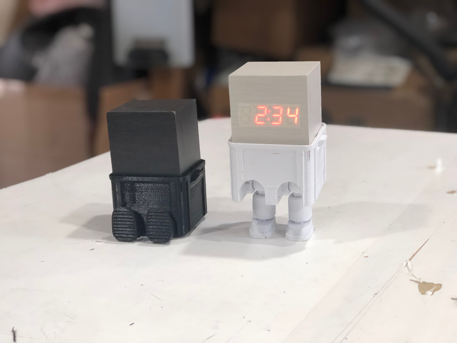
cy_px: 172
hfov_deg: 33.8
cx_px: 228
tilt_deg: -15.7
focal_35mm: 57
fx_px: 753
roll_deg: +1.7
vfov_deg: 25.7
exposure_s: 1/30
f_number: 2.8
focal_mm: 6.6
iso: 64
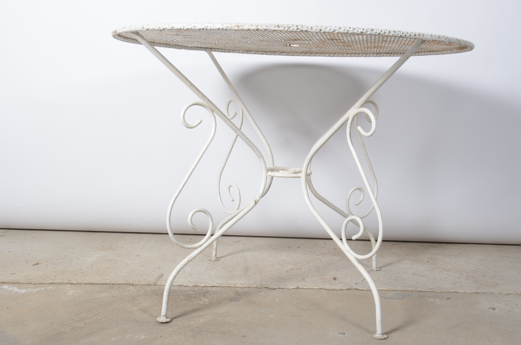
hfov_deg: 46.5
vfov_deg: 31.7
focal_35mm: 42
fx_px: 607
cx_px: 278
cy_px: 186
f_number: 11
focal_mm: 24
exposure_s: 1/125
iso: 100
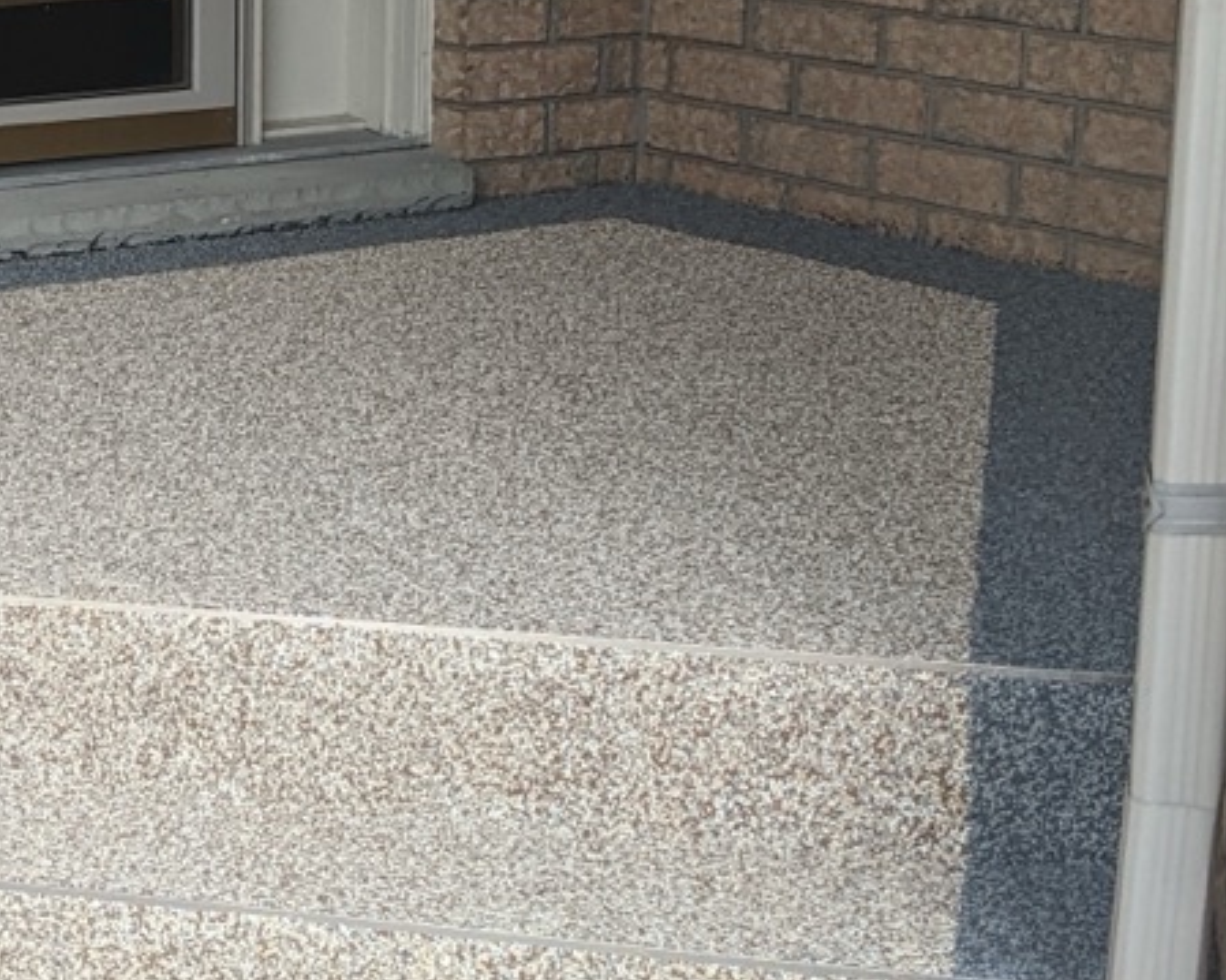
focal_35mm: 94
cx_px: -27
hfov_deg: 19.7
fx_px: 3410
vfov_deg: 16.4
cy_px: 423
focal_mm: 4.38
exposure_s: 1/143
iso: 59
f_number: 1.73
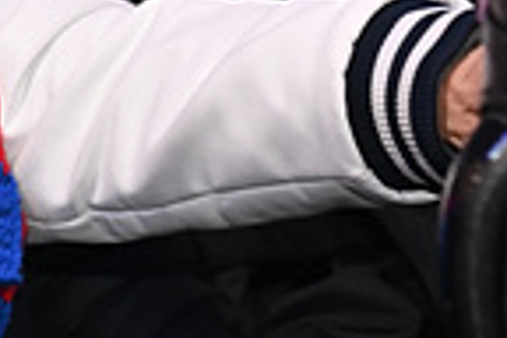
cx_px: 46
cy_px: -62
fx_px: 3000
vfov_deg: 6.4
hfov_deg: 9.6
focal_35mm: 213
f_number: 3.5
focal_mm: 48
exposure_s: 1/60
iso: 800
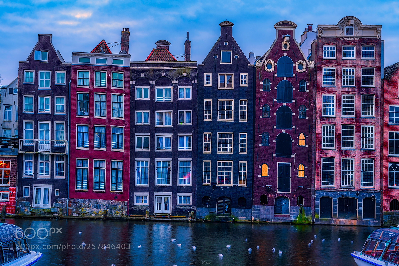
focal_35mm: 60
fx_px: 665
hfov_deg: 33.4
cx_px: 200
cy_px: 133
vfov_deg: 22.6
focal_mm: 60
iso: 100
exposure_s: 1/1.67
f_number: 11
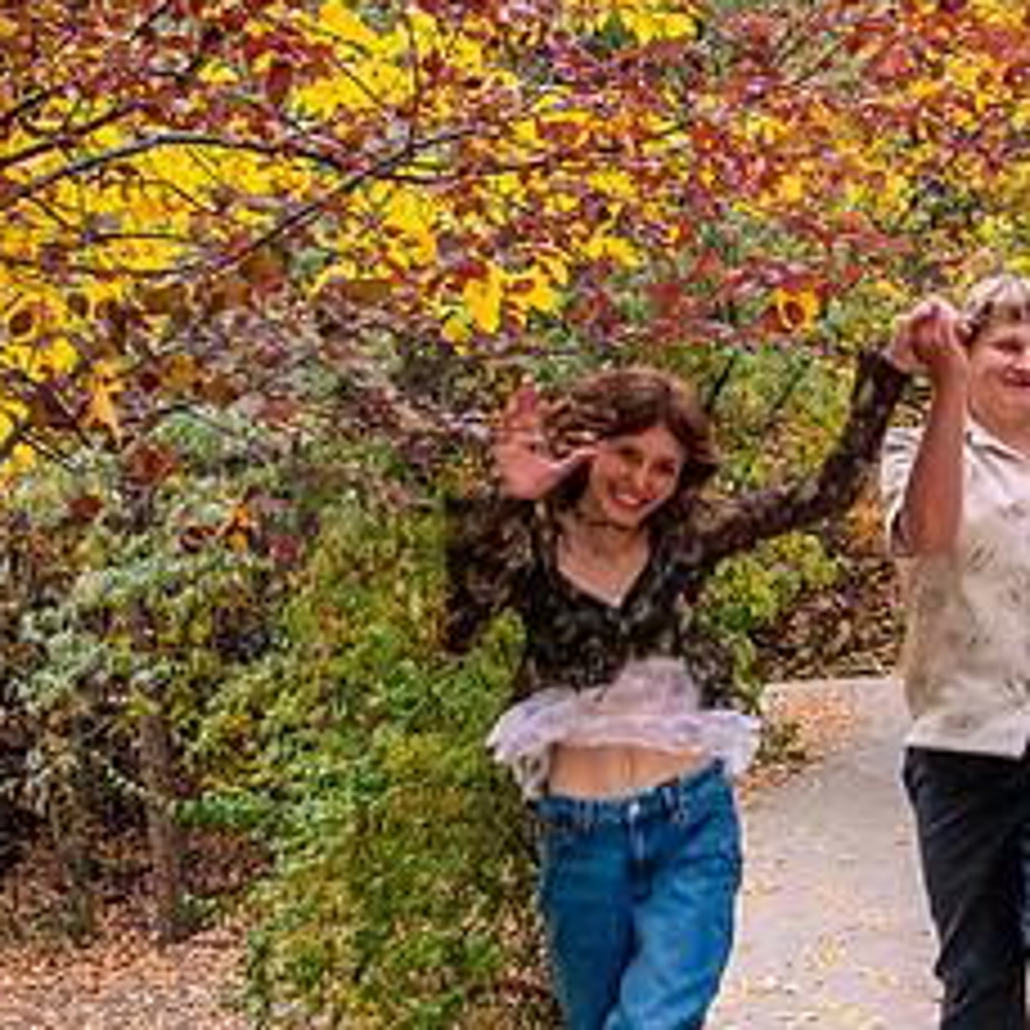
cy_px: 744
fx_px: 2424
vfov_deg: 23.8
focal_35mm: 72
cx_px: 873
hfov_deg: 23.5
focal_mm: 24
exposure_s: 1/80
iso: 1250
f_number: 4
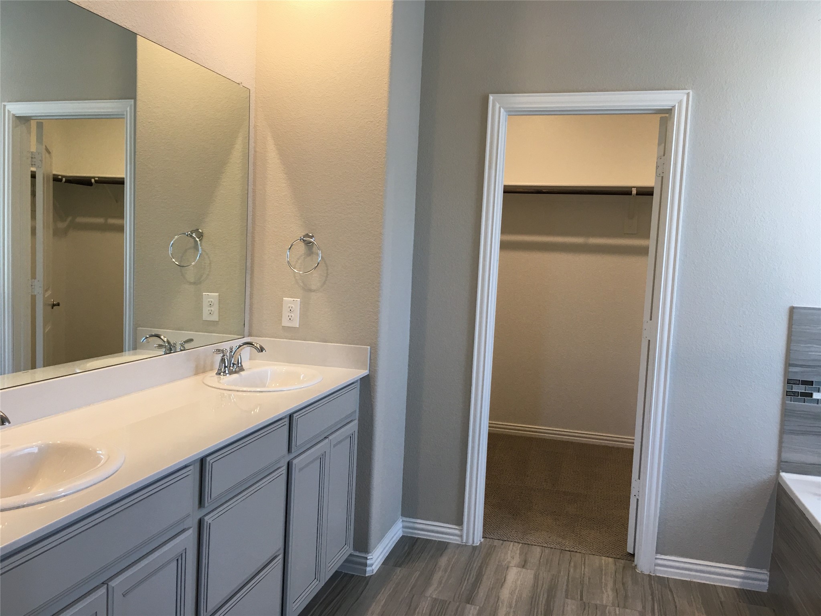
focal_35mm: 29
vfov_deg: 48.2
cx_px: 410
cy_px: 308
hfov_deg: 61.7
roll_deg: -3.1
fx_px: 688
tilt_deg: -3.1
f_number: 2.2
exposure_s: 1/33
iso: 40
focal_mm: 4.15
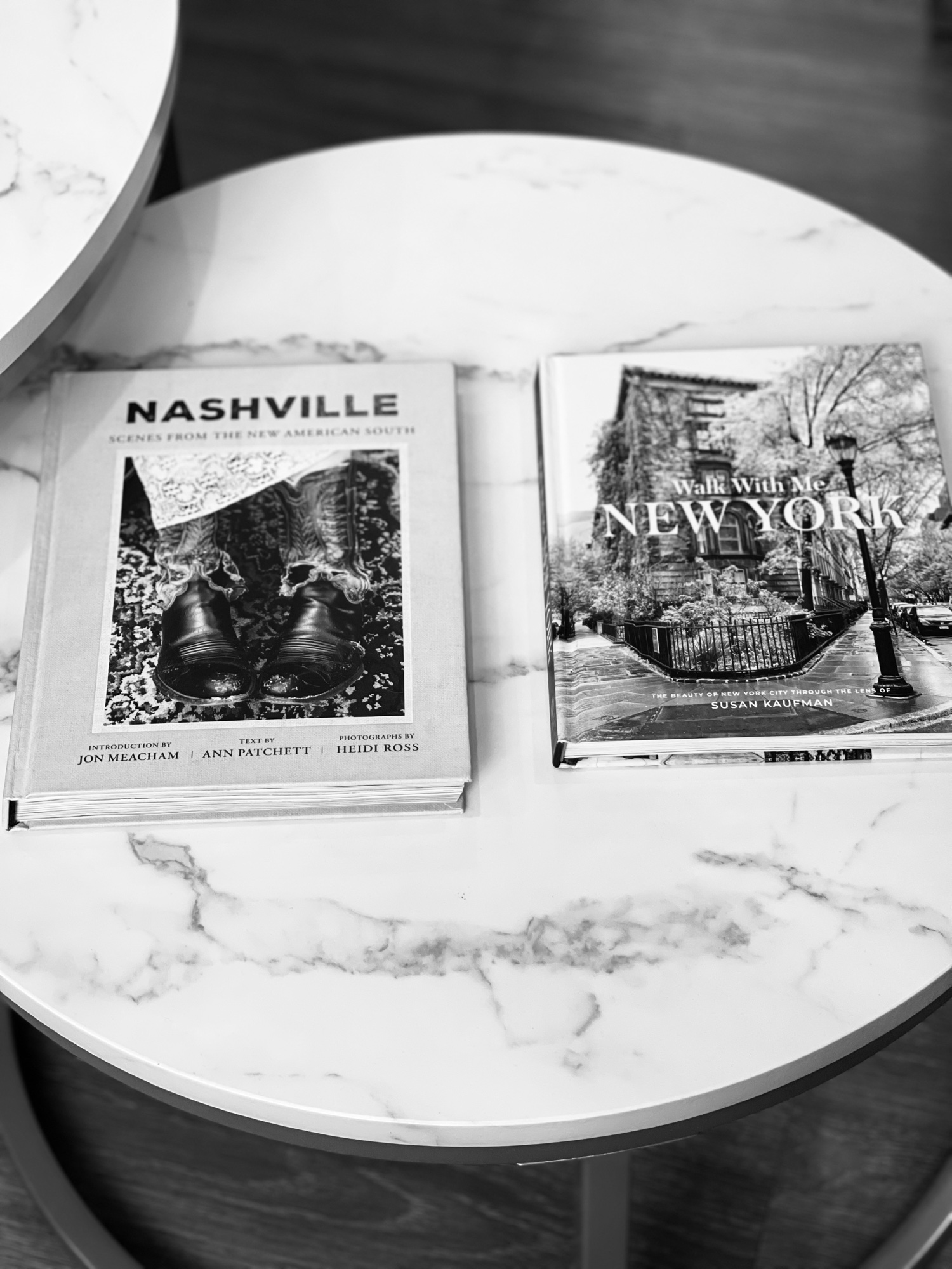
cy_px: 634
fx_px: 2347
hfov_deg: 22.9
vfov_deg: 30.3
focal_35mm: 64
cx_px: 476
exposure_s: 1/120
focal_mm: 7.5
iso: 100
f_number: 2.2
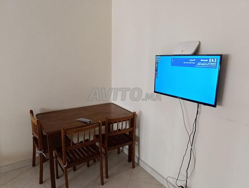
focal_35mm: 23
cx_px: 124
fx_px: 166
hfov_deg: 73.8
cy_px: 94
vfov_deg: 59.0
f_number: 1.6
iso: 1250
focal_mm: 6.14
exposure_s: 1/50
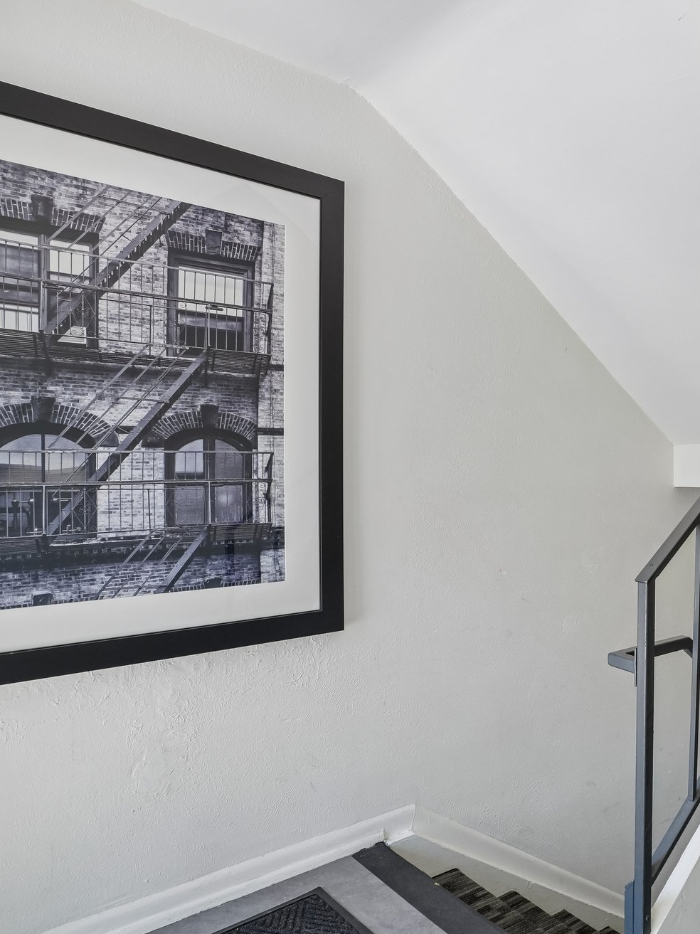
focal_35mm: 25
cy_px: 474
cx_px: 608
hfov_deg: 50.2
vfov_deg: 69.9
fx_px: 668
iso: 250
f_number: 8
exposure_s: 1/30
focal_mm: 11
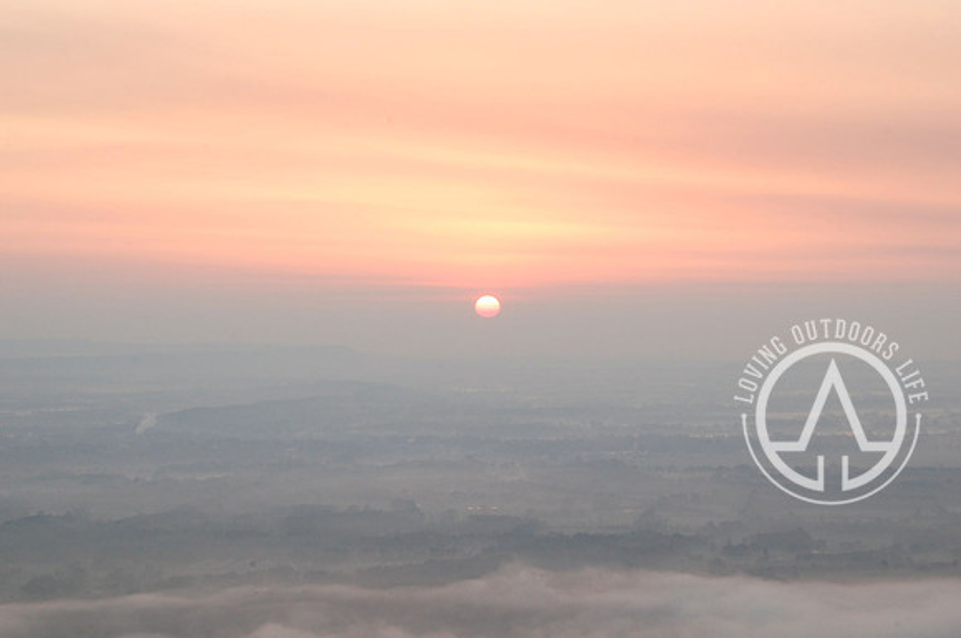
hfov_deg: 21.9
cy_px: 319
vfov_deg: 14.7
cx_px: 480
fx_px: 2479
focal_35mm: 93
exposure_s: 1/20
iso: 400
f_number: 18
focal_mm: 62
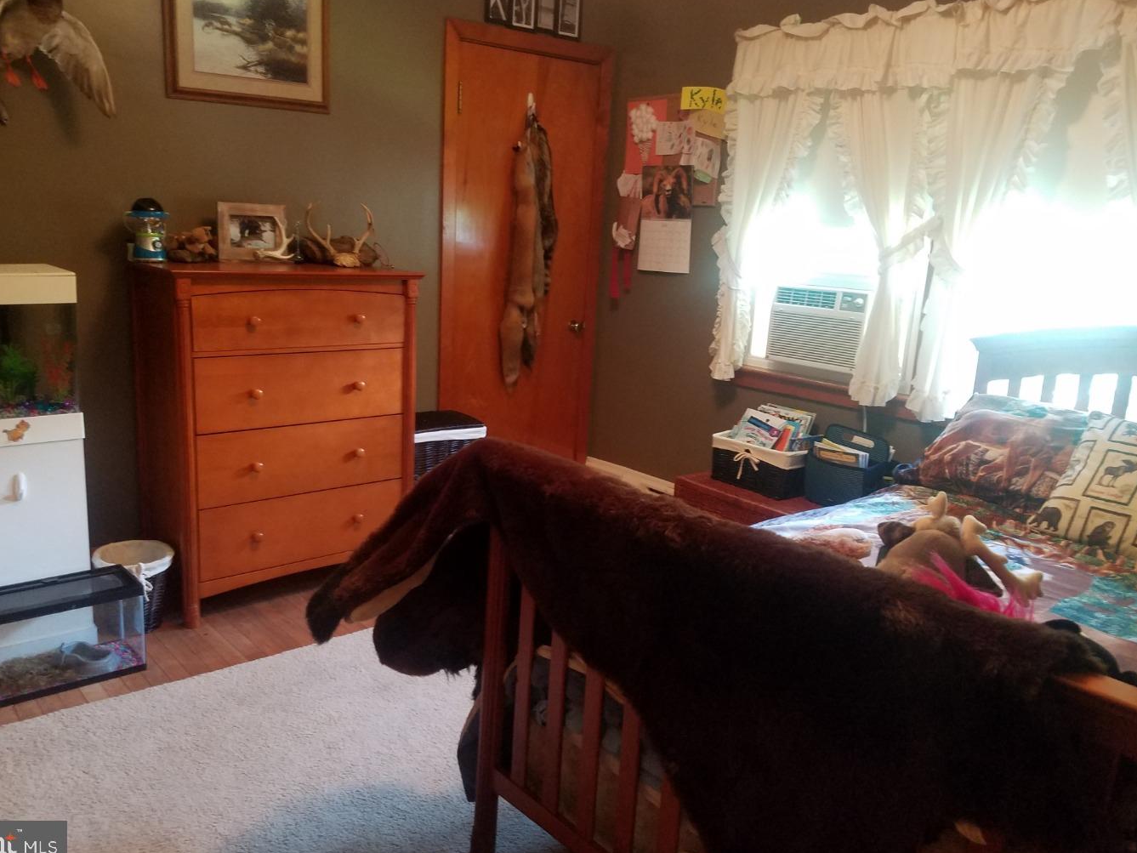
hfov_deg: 63.4
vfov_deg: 49.7
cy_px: 410
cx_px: 531
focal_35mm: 28
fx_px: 920
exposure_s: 1/10
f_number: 1.7
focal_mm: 4.2
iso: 250
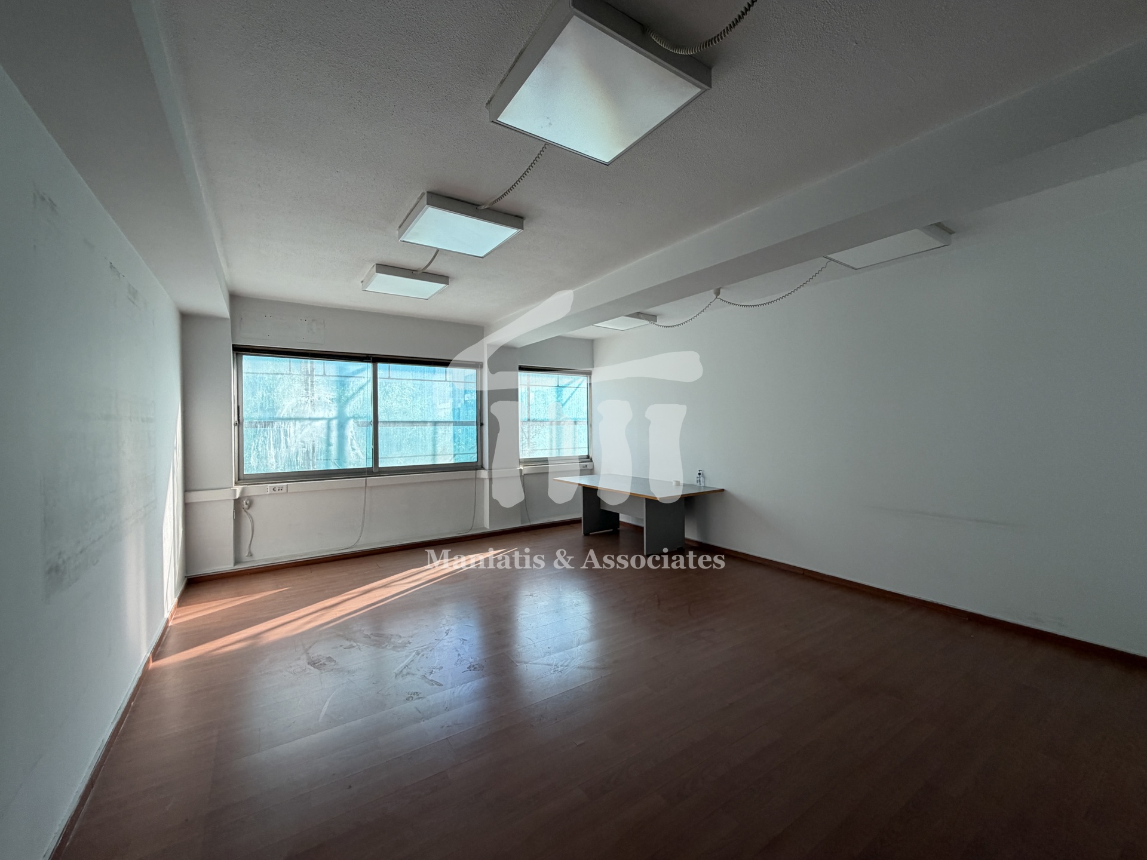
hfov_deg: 102.1
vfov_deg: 85.7
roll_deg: +0.3
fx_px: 464
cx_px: 574
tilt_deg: -0.4
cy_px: 430
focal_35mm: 14
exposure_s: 1/121
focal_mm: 2.22
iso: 160
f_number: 2.2
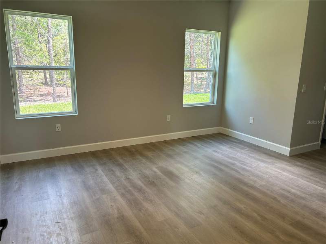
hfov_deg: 67.3
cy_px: 122
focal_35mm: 26
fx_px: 245
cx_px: 163
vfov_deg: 53.1
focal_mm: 5.7
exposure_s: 1/120
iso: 100
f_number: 1.5
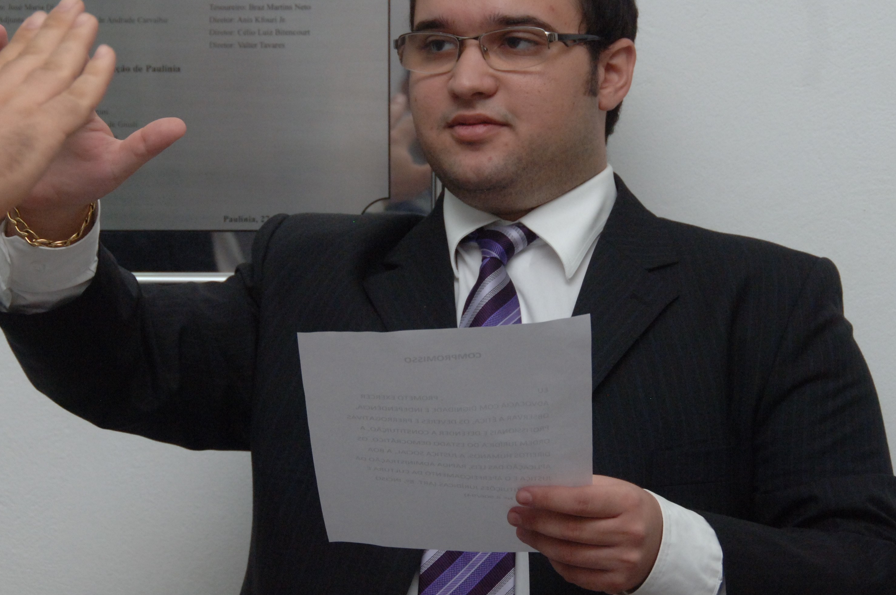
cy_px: 238
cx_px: 472
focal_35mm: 153
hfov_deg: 13.4
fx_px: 3804
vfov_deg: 8.9
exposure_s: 1/200
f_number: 6.3
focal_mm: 70
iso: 800
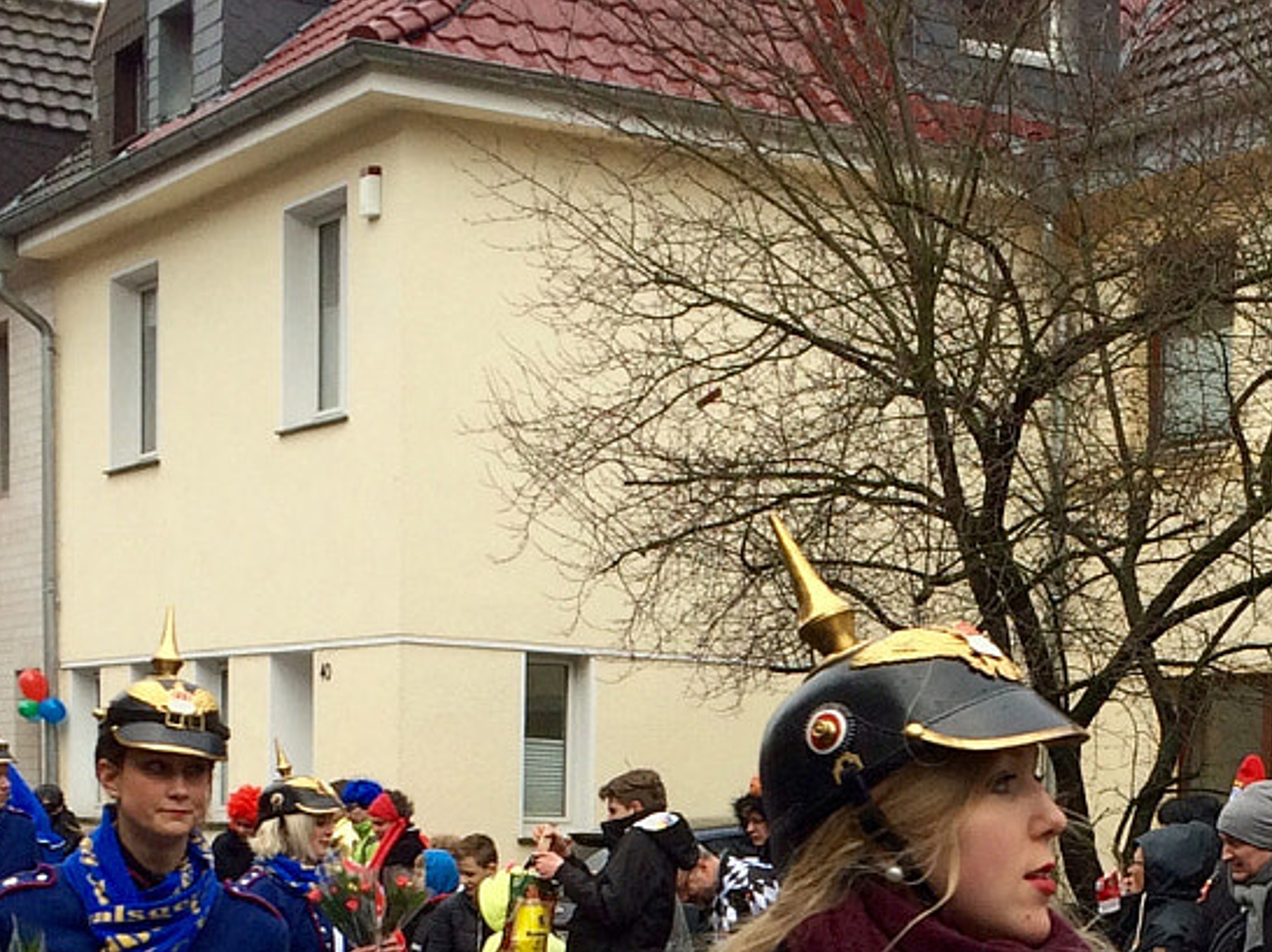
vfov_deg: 16.7
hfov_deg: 22.8
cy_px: 1115
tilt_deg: -6.1
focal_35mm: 85
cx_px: 992
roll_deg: -1.0
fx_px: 3122
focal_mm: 4.15
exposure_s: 1/554
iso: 32
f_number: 2.2
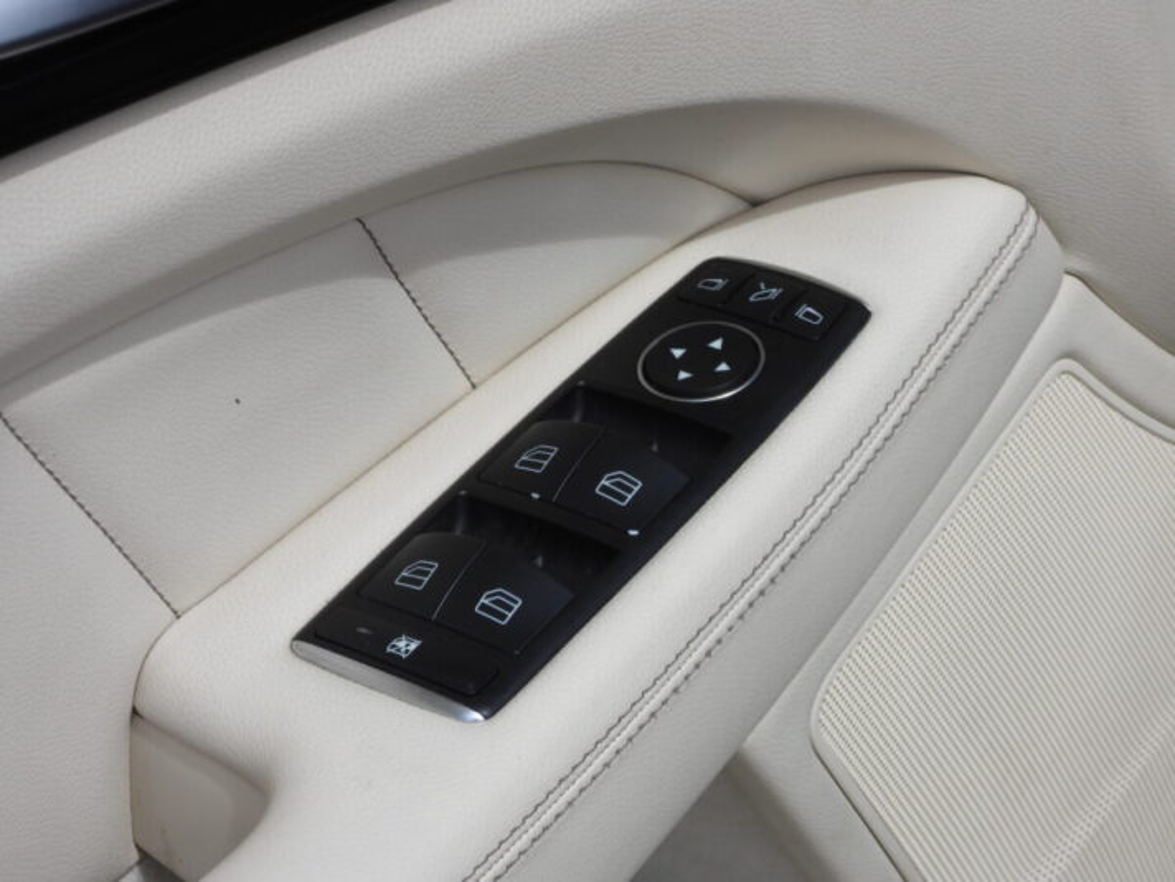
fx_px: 4582
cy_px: 441
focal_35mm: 135
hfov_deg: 14.6
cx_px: 588
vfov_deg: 11.0
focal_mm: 24.3
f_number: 4
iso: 100
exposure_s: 1/1600
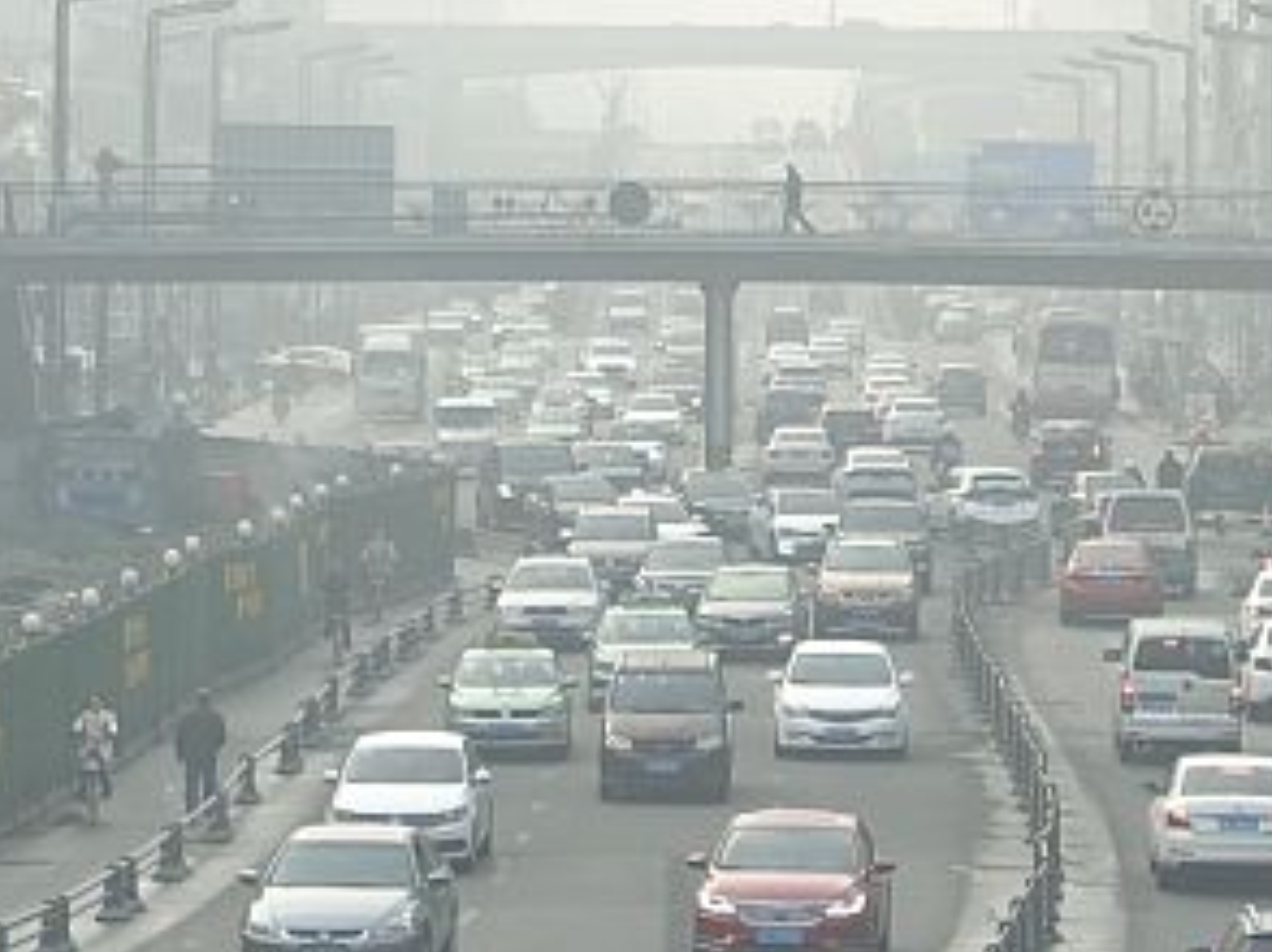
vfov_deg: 5.4
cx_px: 601
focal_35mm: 275
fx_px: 10097
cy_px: -316
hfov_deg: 7.2
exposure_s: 1/400
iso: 200
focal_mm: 25.7
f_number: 4
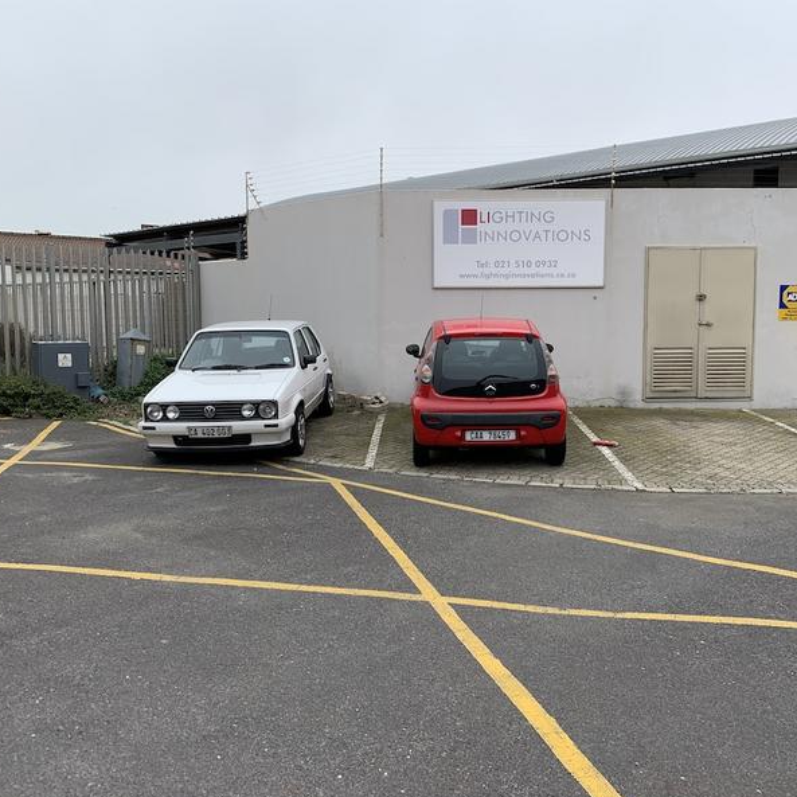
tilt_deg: -5.4
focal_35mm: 31
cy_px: 402
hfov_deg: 52.5
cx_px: 431
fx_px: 808
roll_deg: -0.4
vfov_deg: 52.5
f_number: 1.8
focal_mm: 4.25
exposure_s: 1/437
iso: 25
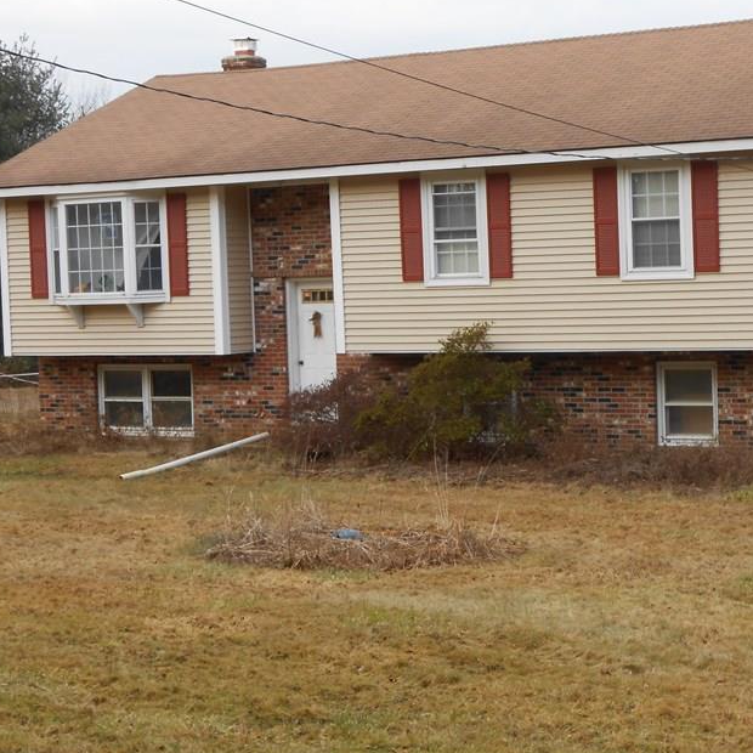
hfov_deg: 18.8
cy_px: 374
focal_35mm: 92
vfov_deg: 18.9
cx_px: 505
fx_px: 2264
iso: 80
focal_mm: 11.3
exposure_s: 1/60
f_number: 5.6
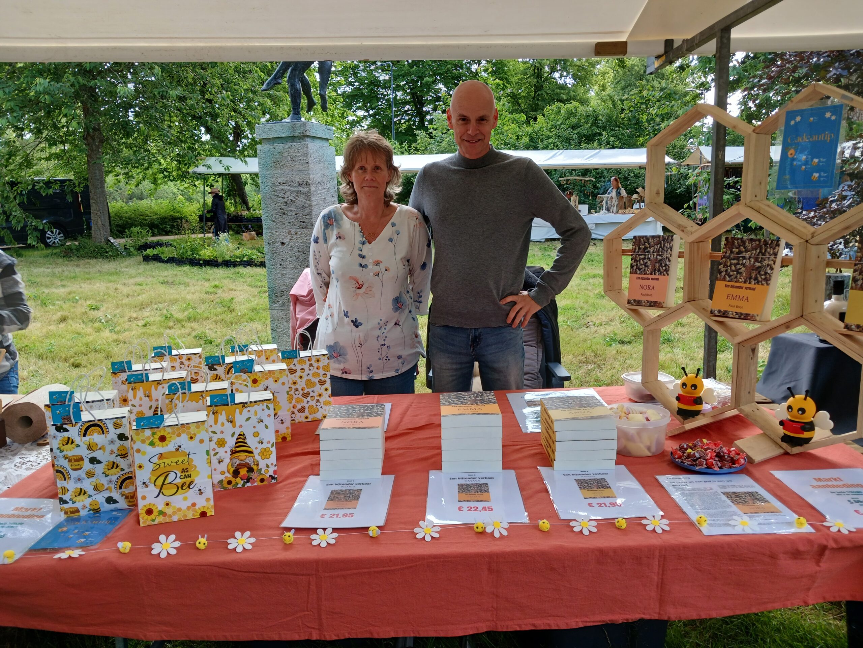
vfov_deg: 51.4
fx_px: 673
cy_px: 324
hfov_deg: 65.3
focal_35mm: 27
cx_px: 432
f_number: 1.8
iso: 32
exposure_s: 1/50
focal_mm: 4
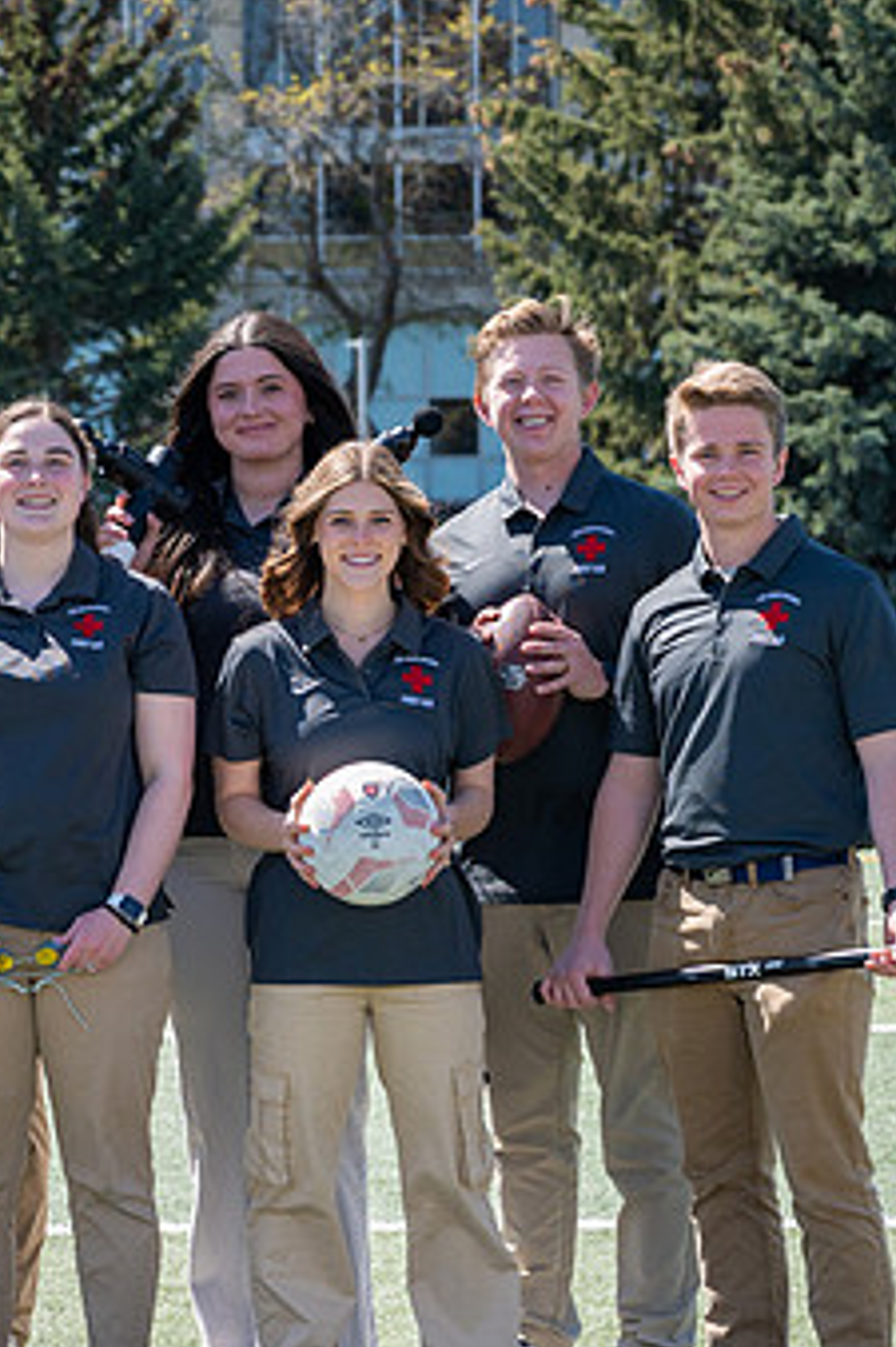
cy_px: 586
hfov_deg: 11.0
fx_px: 4634
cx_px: 208
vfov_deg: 16.5
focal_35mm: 124
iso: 125
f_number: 4
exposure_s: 1/1600
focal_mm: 55
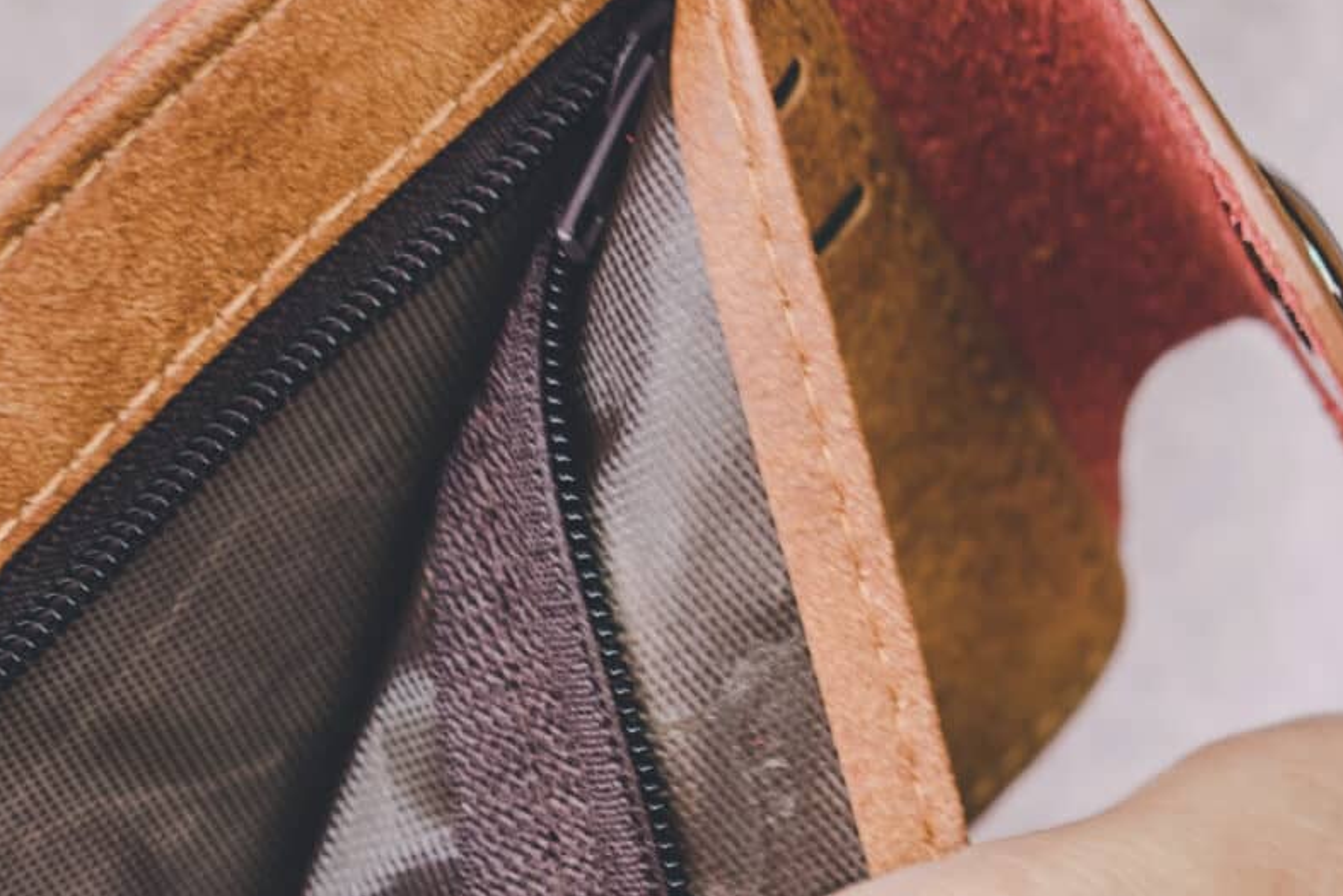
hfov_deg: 8.4
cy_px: 1397
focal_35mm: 244
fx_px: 9104
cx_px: 285
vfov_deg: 5.6
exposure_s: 1/25
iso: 100
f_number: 3.5
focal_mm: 50
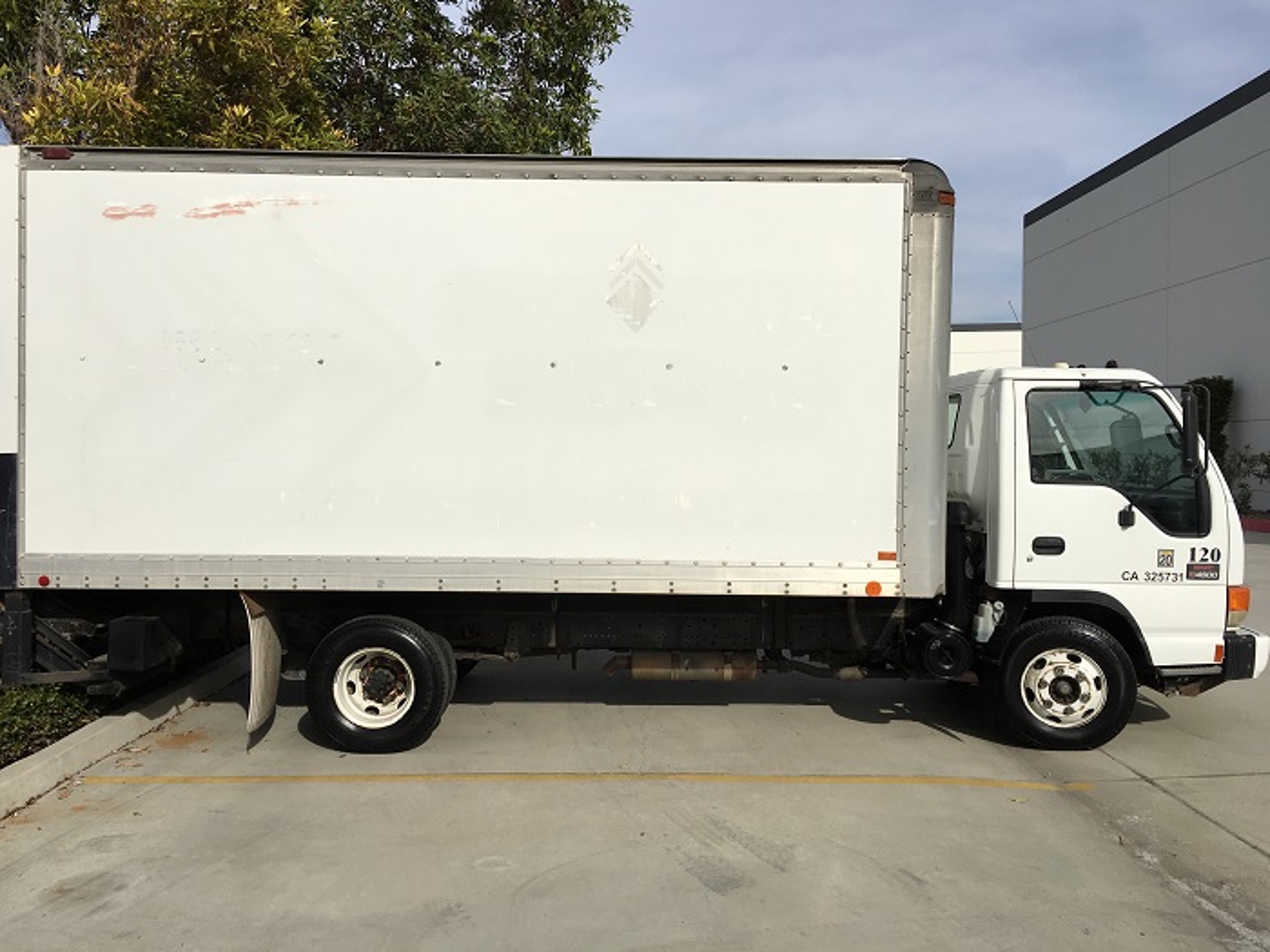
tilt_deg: -2.0
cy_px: 476
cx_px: 635
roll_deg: +0.7
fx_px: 1064
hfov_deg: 61.7
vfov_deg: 48.2
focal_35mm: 29
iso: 25
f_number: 2.2
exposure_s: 1/2653
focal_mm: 4.15
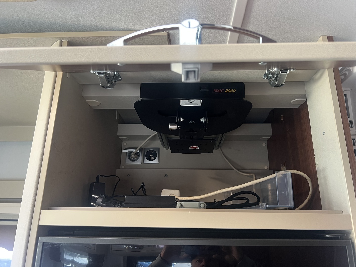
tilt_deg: +14.0
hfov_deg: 67.3
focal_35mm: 26
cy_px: 134
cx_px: 178
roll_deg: -0.3
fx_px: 267
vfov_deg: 53.1
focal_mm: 5.7
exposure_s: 1/60
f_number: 1.5
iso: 160
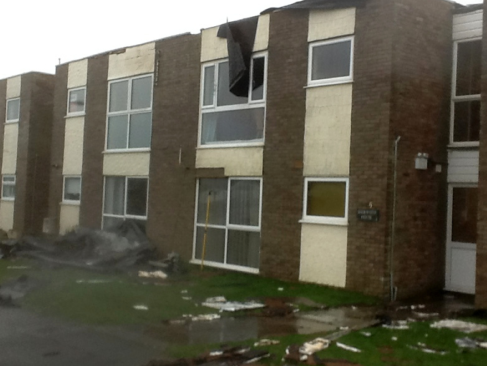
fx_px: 760
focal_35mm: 54
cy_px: 188
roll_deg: -3.1
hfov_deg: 35.5
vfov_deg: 27.0
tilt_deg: -0.2
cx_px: 224
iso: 40
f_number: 2.4
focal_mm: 2.03
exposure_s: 1/40
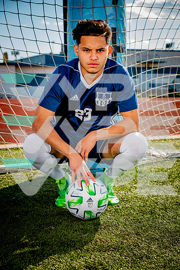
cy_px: 135
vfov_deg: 32.4
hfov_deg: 21.9
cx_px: 90
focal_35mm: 62
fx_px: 465
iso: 125
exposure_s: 1/320
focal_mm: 62
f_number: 5.6
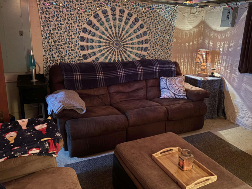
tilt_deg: -15.6
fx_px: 218
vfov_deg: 46.8
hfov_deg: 59.9
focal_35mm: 30
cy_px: 92
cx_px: 134
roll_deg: -1.0
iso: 640
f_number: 1.6
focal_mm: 5.96
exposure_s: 1/15
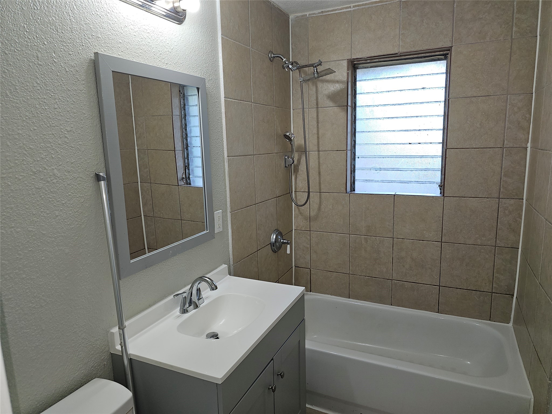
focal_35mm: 23
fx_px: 367
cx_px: 276
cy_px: 207
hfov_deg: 73.9
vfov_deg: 58.9
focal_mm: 6.3
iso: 40
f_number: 1.7
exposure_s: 1/60
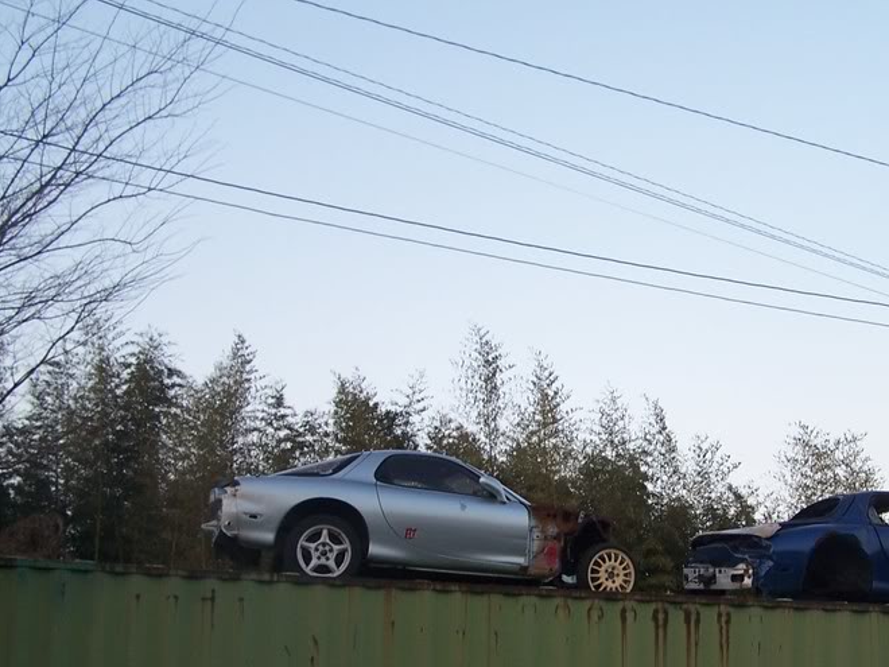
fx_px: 1515
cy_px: 451
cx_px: 599
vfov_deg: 24.7
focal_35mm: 59
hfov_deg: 32.4
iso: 80
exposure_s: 1/60
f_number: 2.8
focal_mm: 6.3
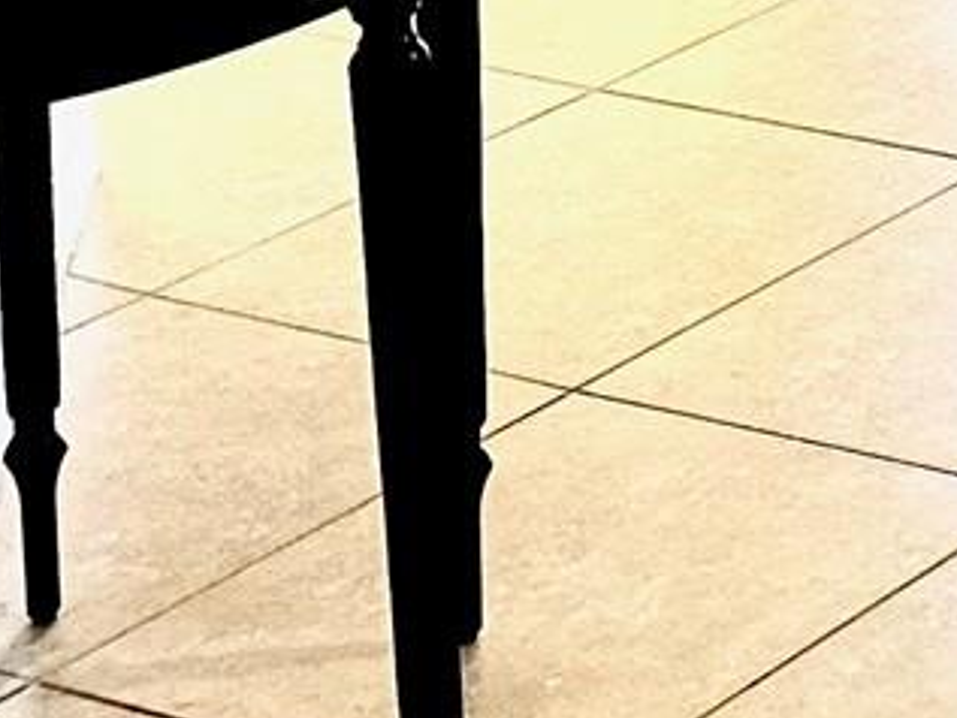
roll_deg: +0.0
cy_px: -1427
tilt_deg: -2.7
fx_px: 4287
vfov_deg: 8.2
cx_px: 2542
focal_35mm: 155
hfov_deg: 10.4
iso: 160
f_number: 1.78
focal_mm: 6.86
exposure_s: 1/120
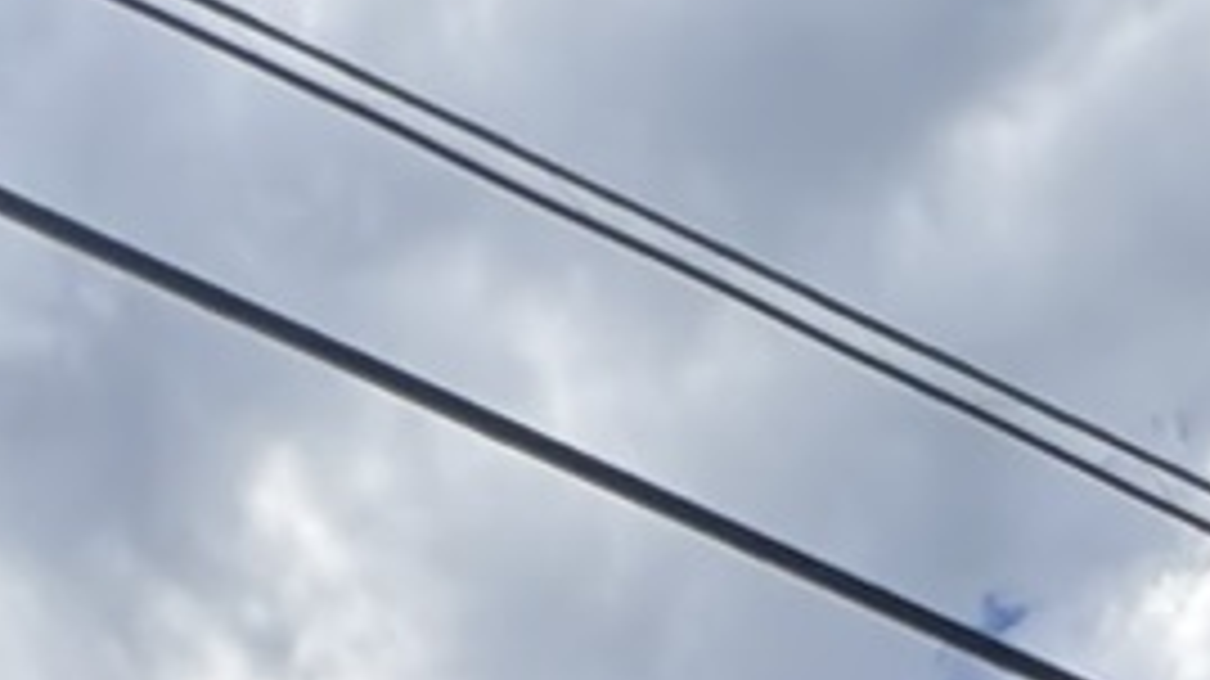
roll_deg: +0.3
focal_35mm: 116
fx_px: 3720
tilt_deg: +2.7
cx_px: 1331
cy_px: 3314
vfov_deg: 6.4
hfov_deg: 17.8
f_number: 2.2
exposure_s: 1/428
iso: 40
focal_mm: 2.22
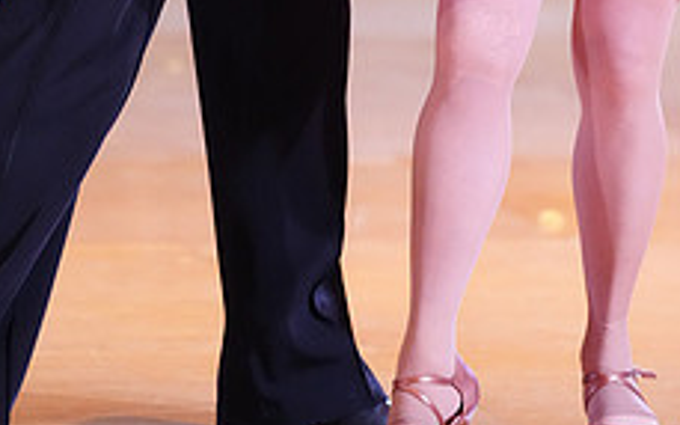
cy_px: -220
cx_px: 399
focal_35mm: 414
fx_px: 7670
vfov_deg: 3.2
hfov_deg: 5.1
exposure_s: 1/320
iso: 5000
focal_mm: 160
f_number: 2.8
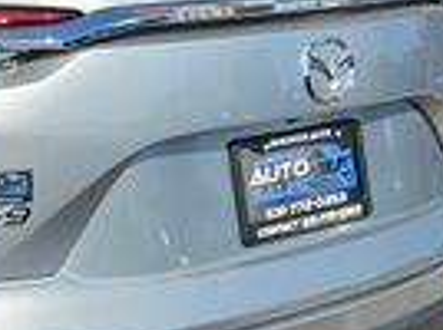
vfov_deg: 13.4
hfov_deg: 17.1
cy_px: 112
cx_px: -99
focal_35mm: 110
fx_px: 1405
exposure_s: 1/836
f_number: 1.7
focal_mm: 6.3
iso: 10
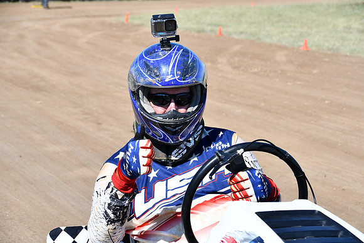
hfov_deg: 18.3
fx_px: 1133
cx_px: 182
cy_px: 122
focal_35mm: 112
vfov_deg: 12.2
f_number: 8
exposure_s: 1/250
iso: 110
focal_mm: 75
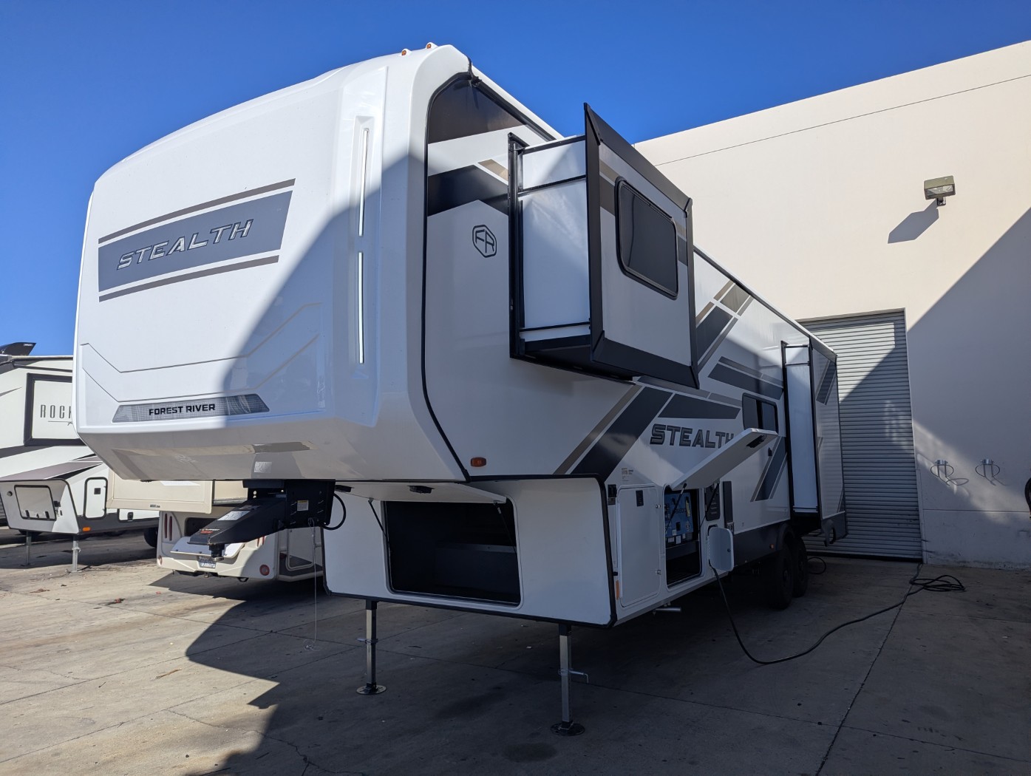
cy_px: 388
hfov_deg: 71.5
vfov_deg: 56.9
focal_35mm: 24
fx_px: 716
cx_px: 516
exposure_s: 1/3906
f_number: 1.85
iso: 50
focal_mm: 6.81
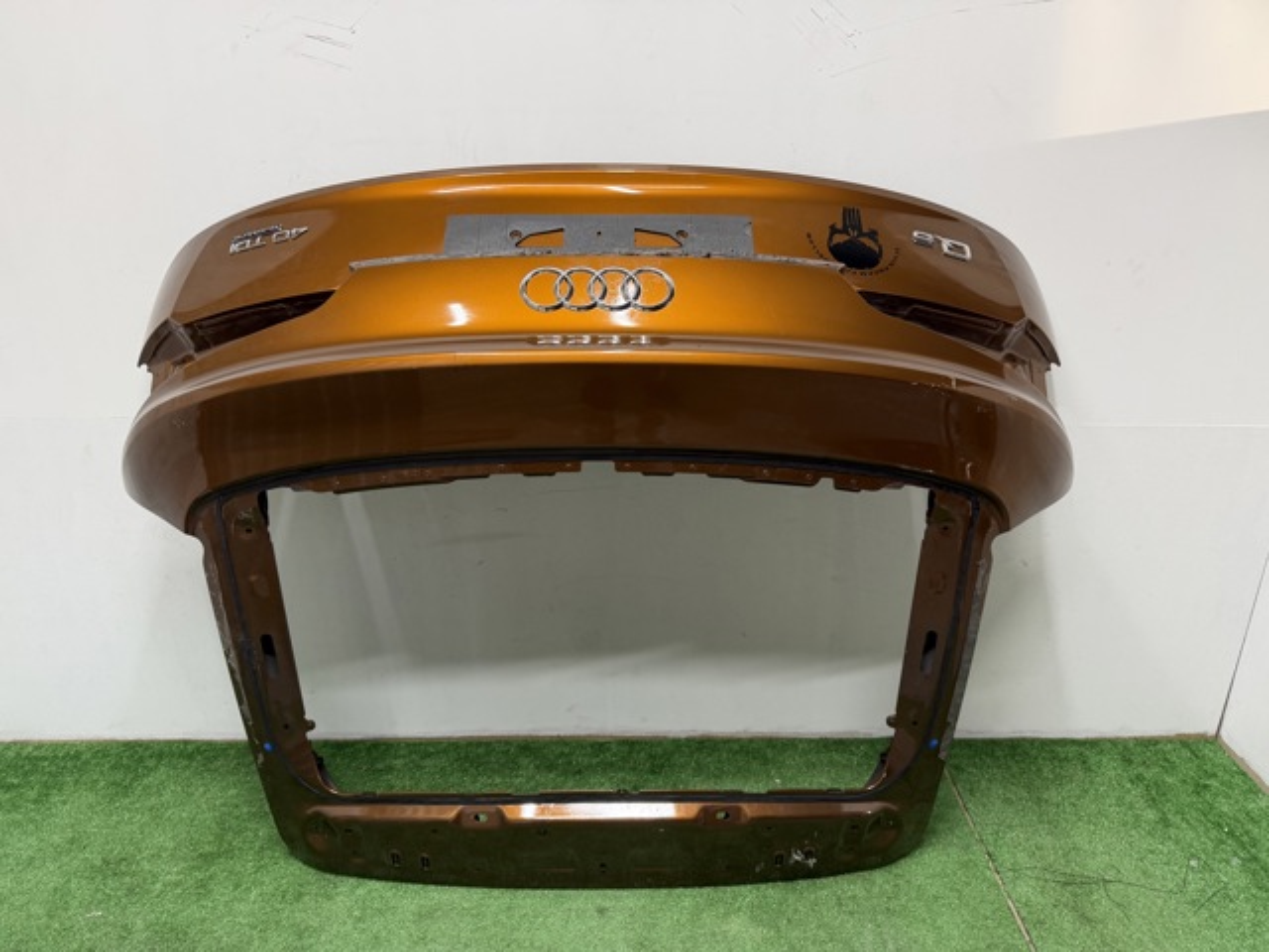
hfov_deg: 71.6
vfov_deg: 56.8
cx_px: 634
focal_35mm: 24
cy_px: 476
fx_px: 880
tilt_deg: -21.1
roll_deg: -0.6
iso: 160
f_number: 1.78
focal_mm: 6.76
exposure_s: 1/100
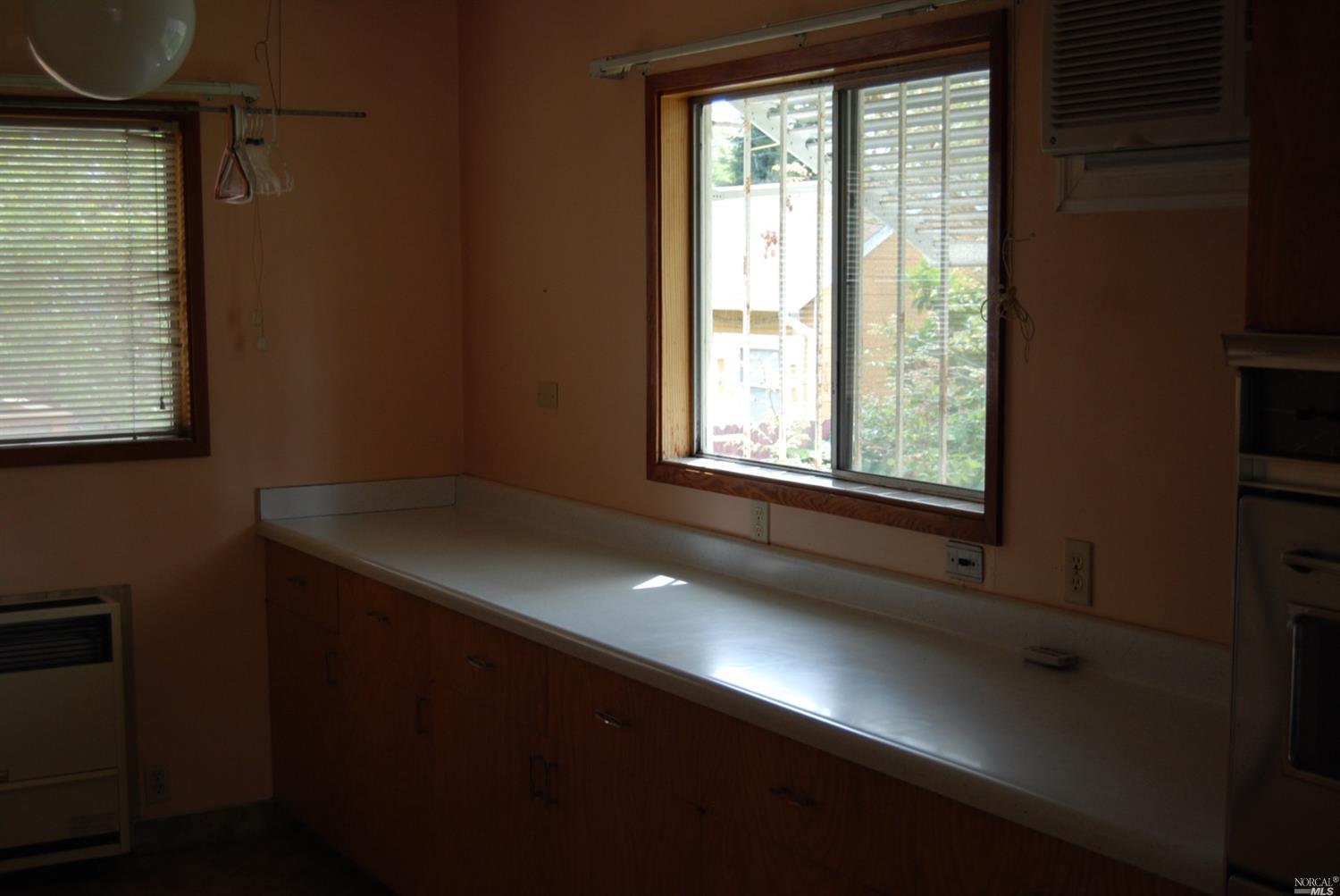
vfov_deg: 28.1
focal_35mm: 48
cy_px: 448
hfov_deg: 41.1
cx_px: 670
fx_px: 1788
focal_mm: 32
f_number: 4.5
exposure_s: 1/125
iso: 280
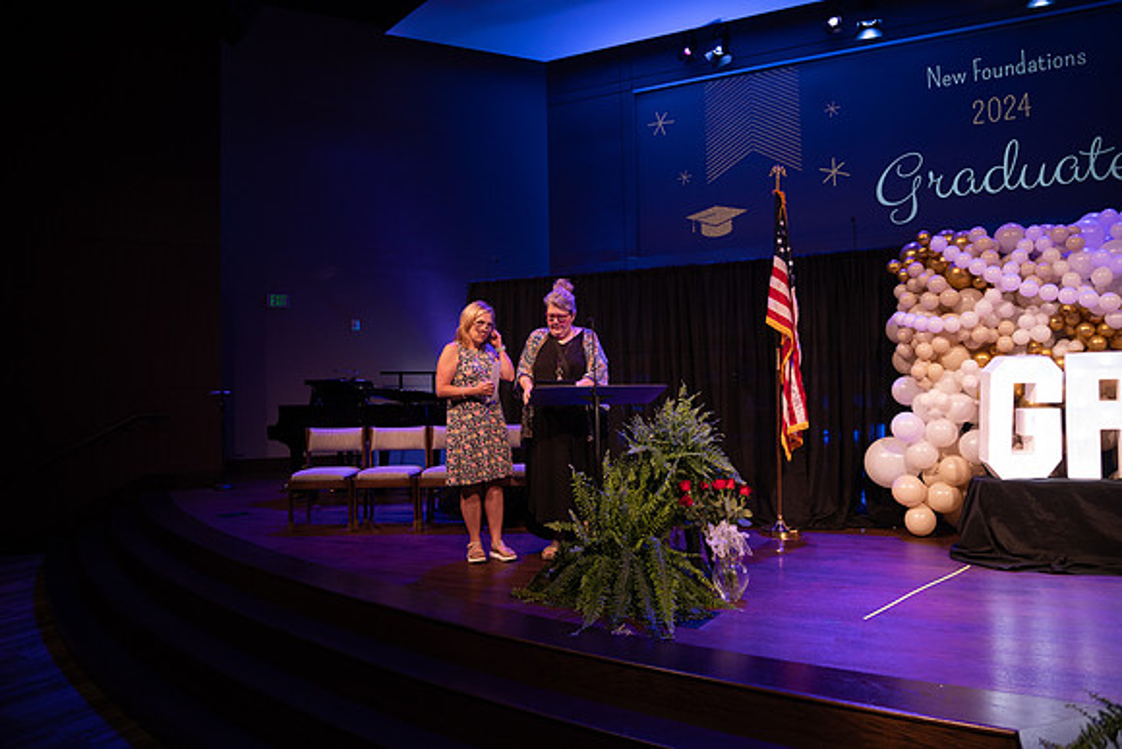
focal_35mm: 24
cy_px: 374
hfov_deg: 73.7
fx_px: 748
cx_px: 561
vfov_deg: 53.2
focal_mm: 24
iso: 1250
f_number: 4
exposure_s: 1/200
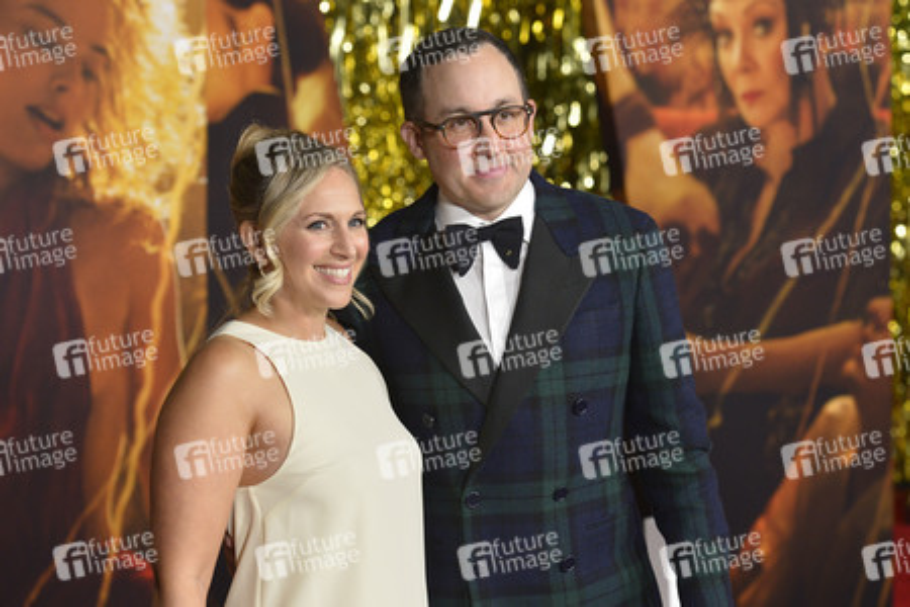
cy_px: 304
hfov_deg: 20.4
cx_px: 455
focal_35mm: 100
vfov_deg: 13.7
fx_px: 2528
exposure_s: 1/320
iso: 2000
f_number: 5
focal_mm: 100
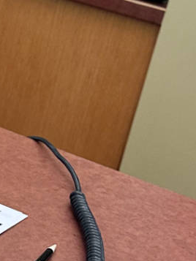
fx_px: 973
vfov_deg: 15.3
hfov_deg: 11.0
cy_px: 117
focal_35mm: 129
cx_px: -116
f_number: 1.8
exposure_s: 1/60
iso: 160
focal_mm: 6.9
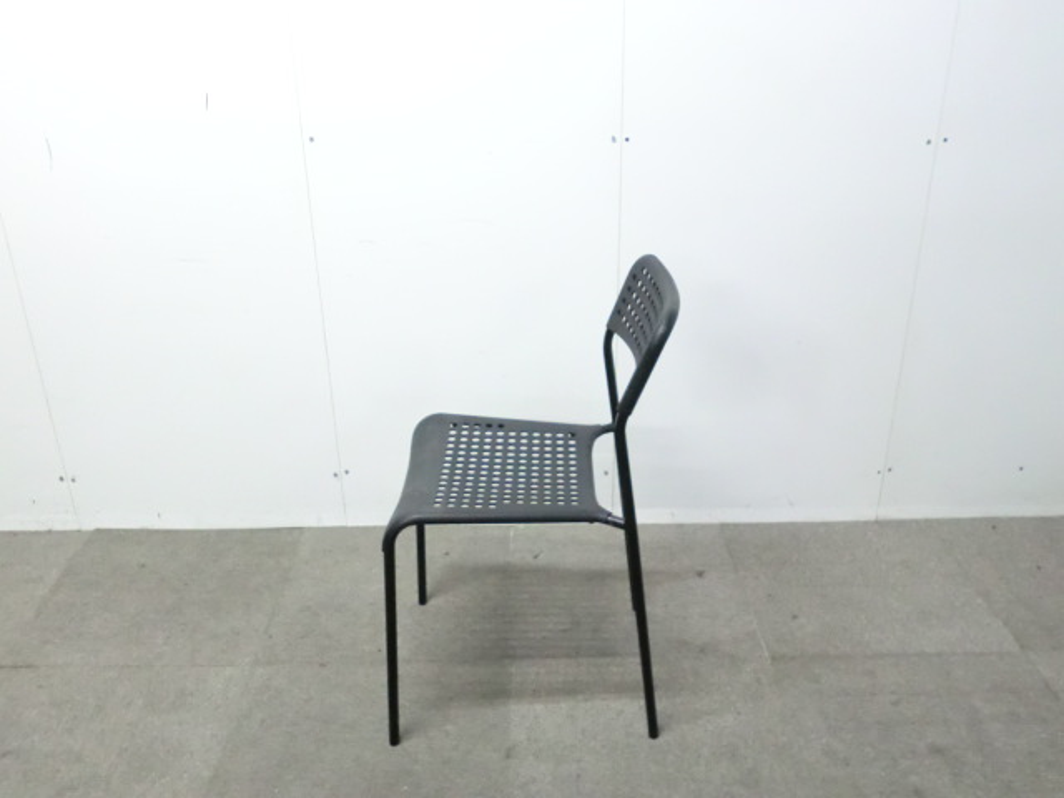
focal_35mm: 32
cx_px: 532
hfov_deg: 56.8
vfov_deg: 44.2
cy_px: 399
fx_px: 984
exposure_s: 1/30
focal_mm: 5.8
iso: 800
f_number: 3.5
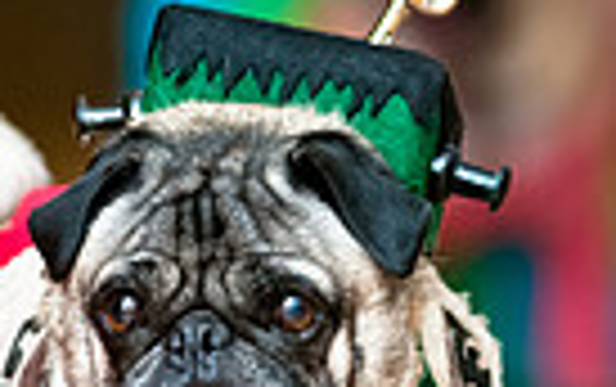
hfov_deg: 2.1
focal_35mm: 1002
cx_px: 245
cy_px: 378
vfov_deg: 1.3
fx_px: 16842
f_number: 2.8
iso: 200
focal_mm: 200
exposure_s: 1/200
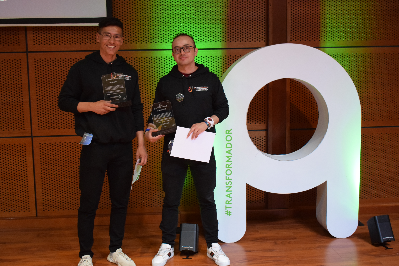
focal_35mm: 43
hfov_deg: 45.4
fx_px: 477
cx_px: 186
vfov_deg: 31.2
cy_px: 128
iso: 2200
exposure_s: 1/60
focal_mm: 26
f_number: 4
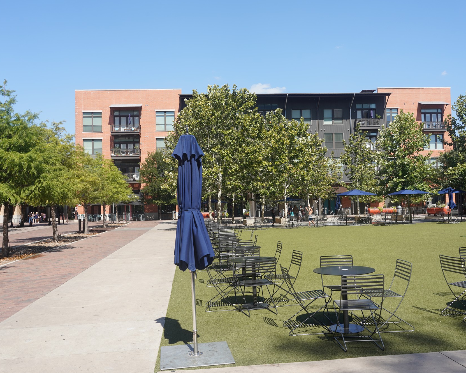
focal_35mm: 35
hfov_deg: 51.5
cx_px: 237
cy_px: 186
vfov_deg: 42.2
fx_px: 483
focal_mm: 31
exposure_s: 1/100
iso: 100
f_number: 11
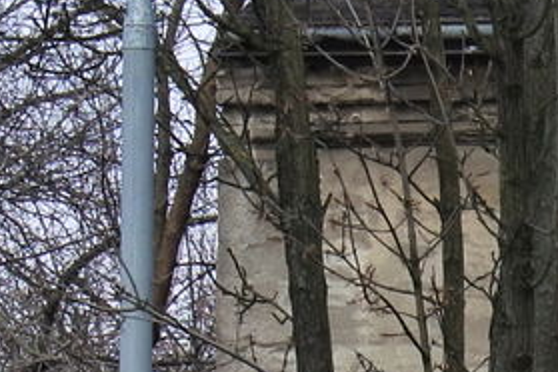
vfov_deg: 2.5
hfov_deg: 3.6
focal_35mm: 558
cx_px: 1752
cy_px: 706
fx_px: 8648
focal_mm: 30
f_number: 3.8
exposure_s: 1/500
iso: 200
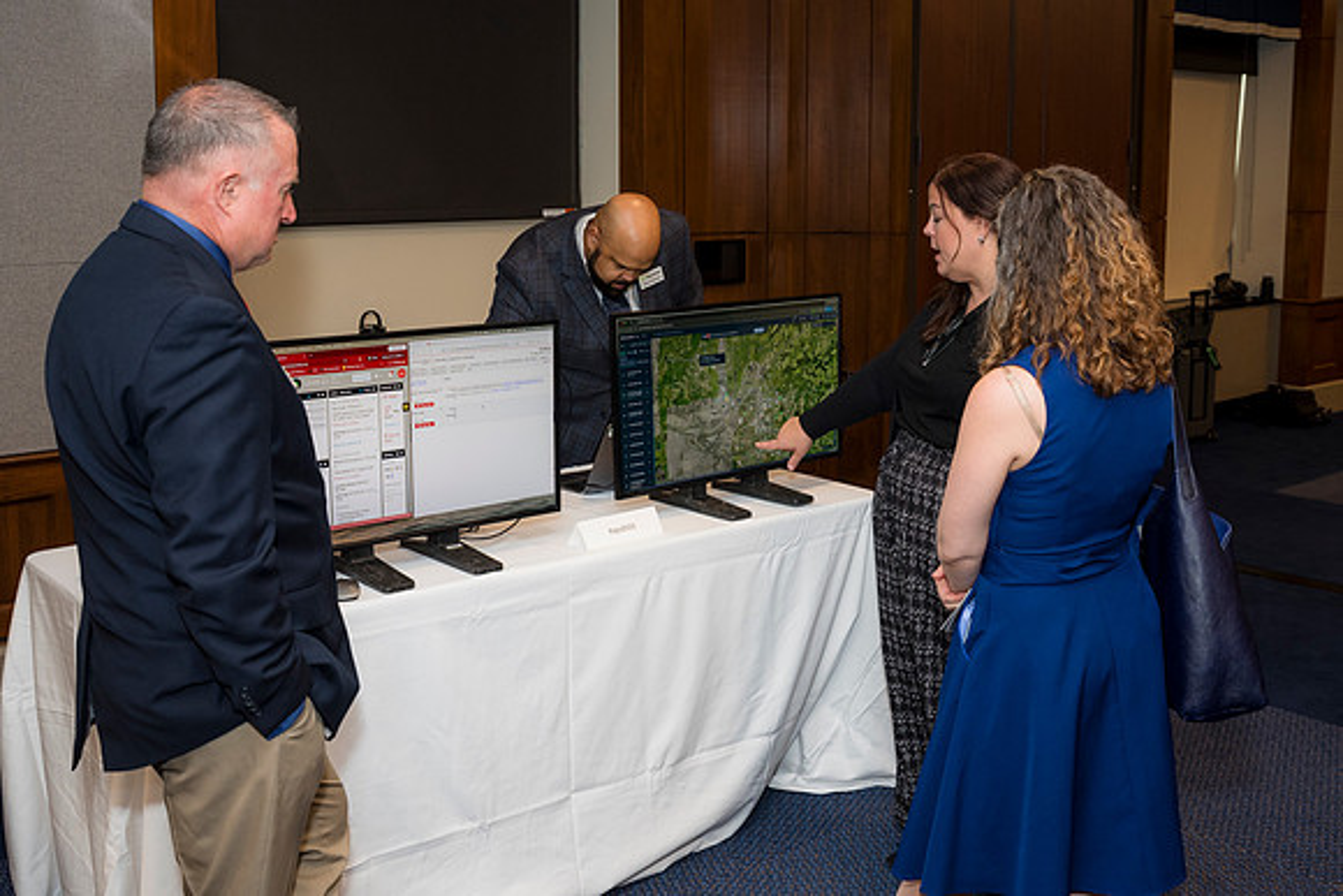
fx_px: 1157
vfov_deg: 42.3
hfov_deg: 60.3
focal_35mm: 31
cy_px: 448
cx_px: 672
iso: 800
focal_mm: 31
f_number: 5
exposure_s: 1/125
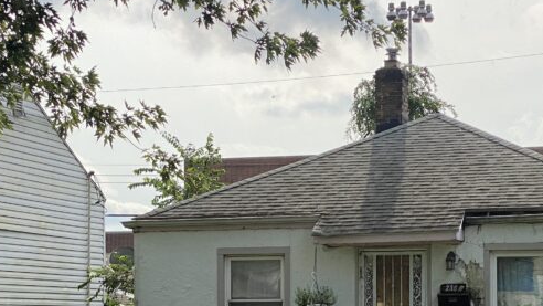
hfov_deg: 18.2
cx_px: 268
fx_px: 1699
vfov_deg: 10.2
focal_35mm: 118
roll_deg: +0.0
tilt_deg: +0.4
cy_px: 324
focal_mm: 6
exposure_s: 1/1546
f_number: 2
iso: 20
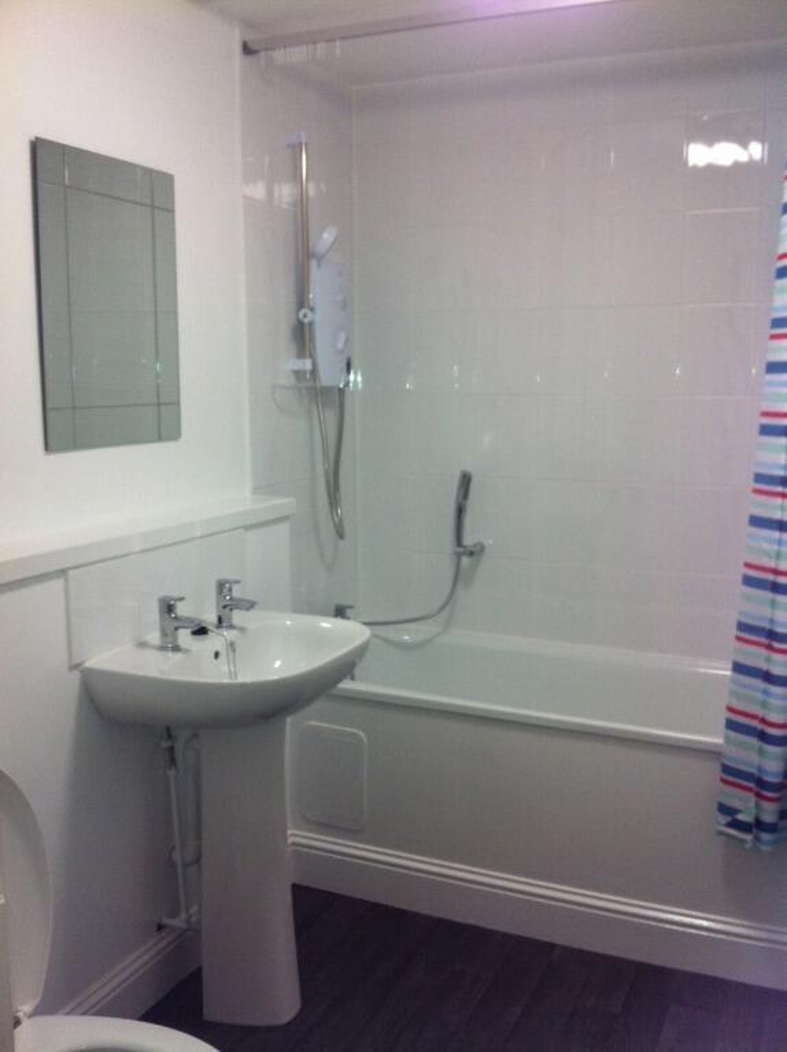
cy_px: 526
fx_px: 1063
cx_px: 394
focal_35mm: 35
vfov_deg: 52.7
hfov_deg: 40.6
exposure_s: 1/17
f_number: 2.8
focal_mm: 3.85
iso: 80
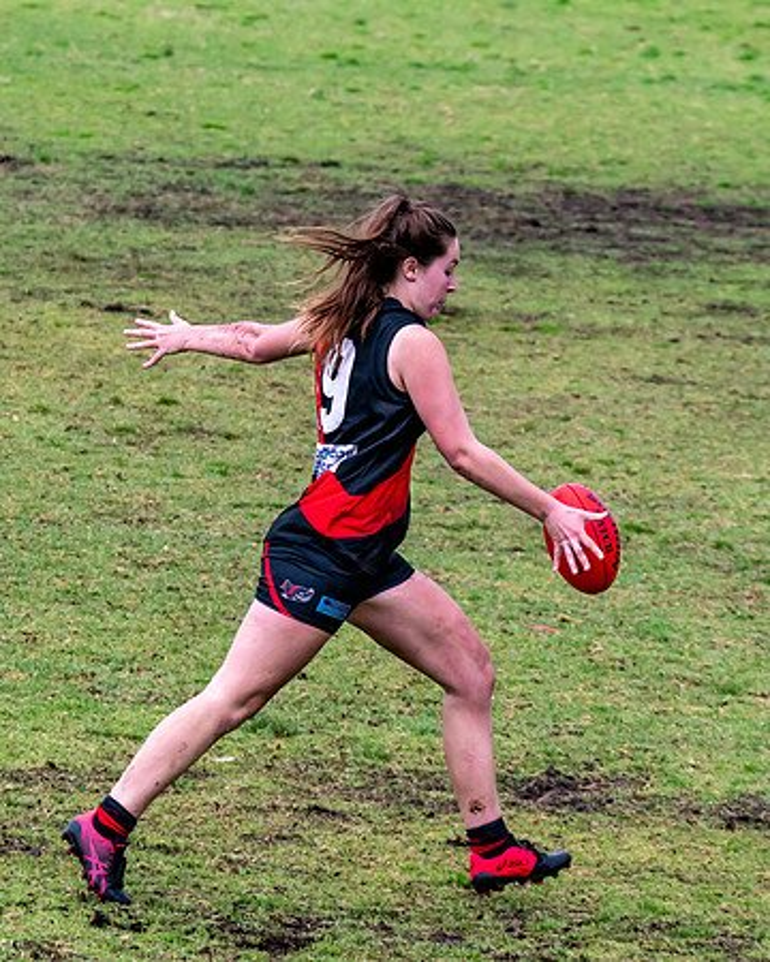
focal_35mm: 496
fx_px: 14125
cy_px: 397
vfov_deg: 3.9
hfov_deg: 3.1
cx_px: 159
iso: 1000
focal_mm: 200
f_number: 7.1
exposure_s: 1/1600
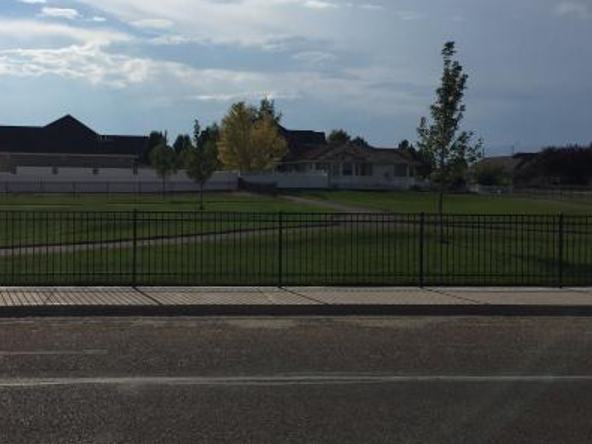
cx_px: 226
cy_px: 188
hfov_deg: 40.2
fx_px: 804
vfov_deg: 30.8
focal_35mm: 47
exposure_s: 1/13333
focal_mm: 4.15
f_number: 2.2
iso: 32
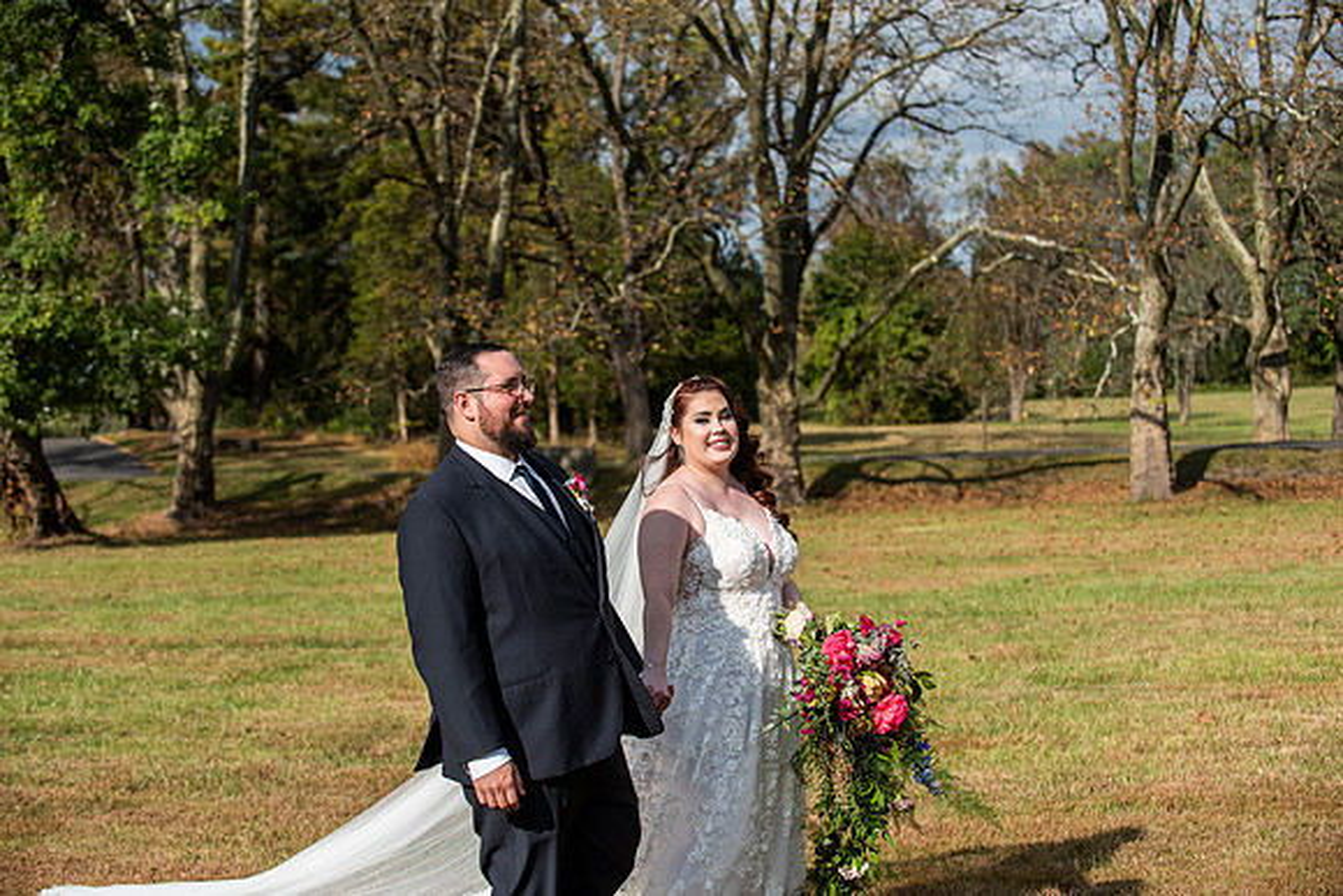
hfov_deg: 28.8
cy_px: 448
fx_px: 2612
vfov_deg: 19.5
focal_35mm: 70
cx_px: 672
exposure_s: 1/3200
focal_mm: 70
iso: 320
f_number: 4.5
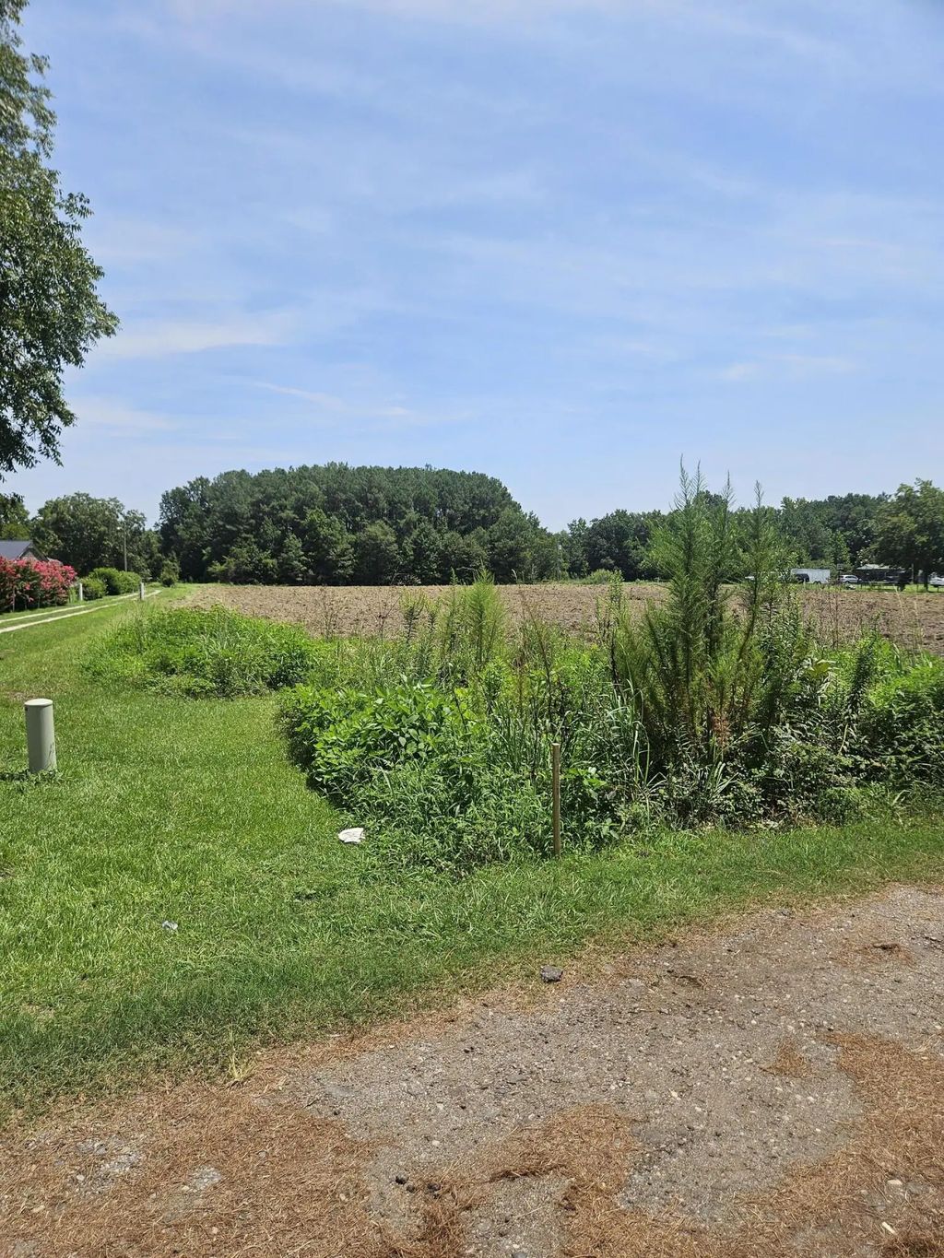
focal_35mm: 23
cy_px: 629
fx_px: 836
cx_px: 472
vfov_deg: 73.9
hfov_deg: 58.9
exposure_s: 1/3059
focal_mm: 5.4
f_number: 1.8
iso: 25
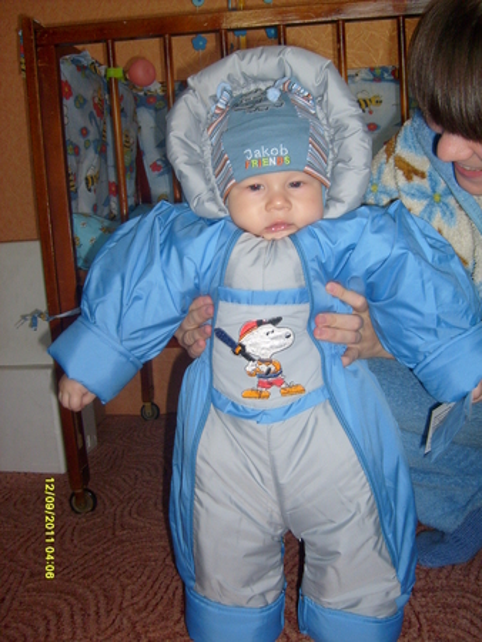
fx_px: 649
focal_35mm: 35
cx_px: 241
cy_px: 321
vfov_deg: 52.6
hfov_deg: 40.7
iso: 100
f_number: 2.8
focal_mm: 5.8
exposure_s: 1/45
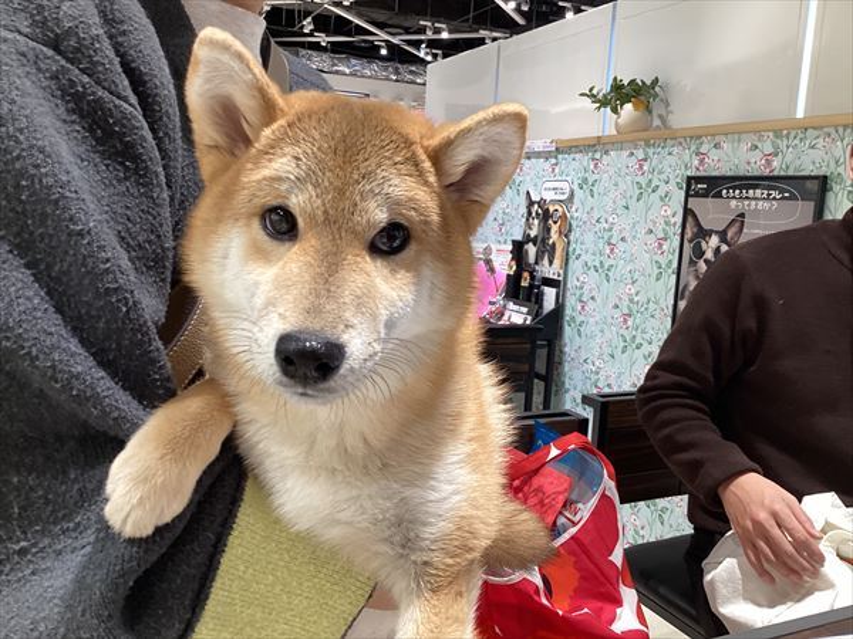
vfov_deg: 45.4
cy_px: 320
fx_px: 764
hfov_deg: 58.4
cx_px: 426
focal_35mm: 31
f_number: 2.4
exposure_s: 1/60
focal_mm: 3.3
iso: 125
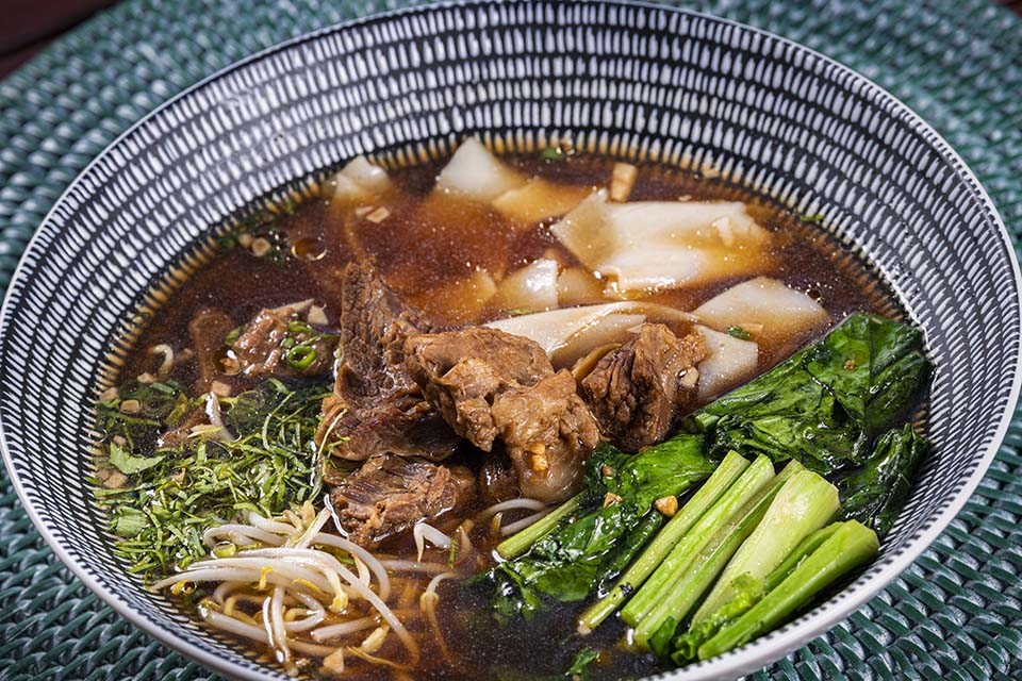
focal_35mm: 150
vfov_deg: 9.1
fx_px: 4258
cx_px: 511
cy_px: 340
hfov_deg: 13.7
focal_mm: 150
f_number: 10
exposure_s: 1/250
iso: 400
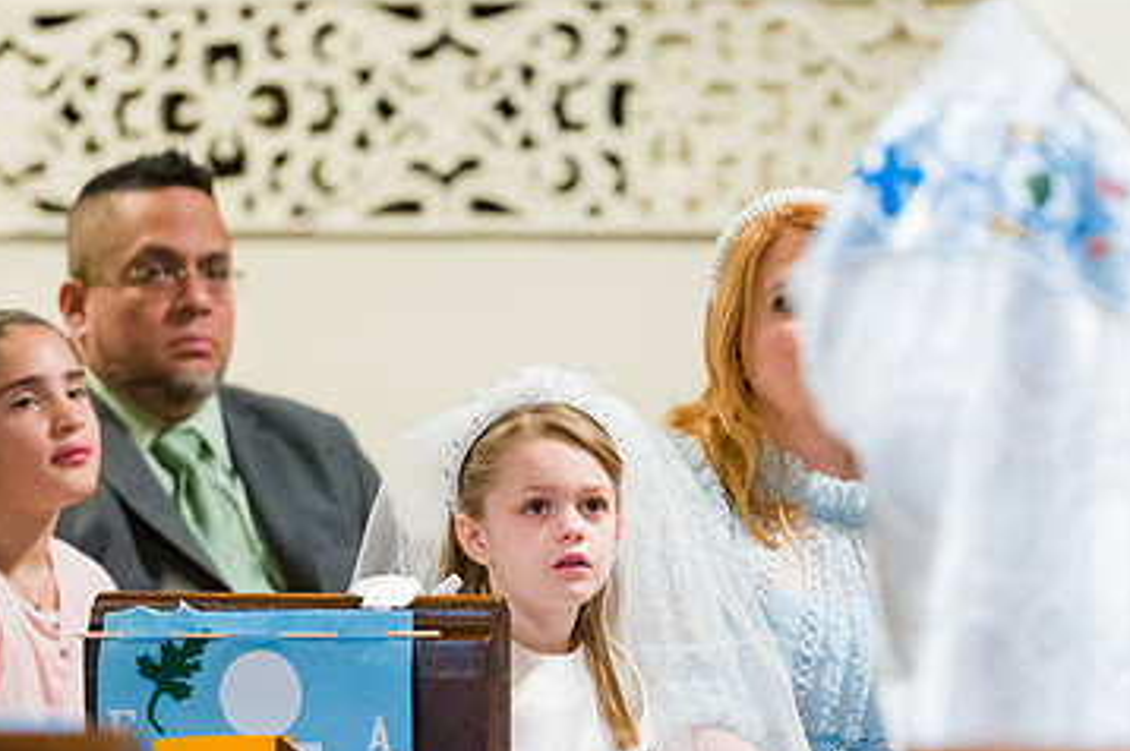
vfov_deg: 4.2
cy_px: 417
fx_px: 10160
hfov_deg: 6.4
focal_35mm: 324
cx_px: 597
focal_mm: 200
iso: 6400
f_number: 3.2
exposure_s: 1/200
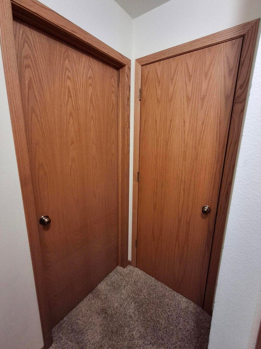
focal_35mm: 16
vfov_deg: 94.5
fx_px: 161
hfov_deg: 78.1
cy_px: 174
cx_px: 130
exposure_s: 1/24
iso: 250
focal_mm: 1.64
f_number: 2.2
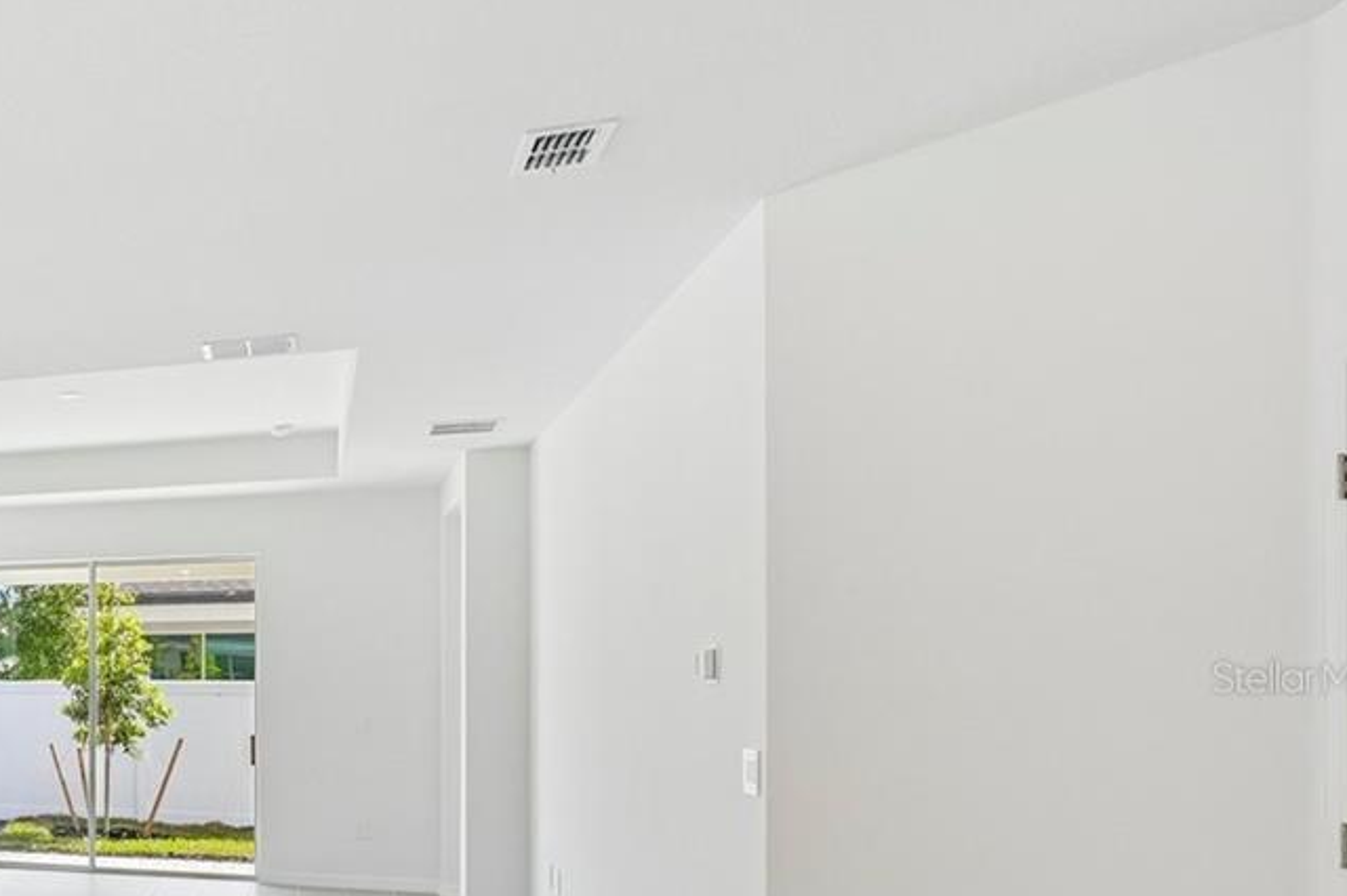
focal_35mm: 35
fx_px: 1309
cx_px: -284
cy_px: 677
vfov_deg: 36.9
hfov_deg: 39.0
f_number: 8
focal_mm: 14
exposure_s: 1/160
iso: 400
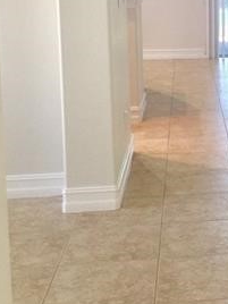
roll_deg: -0.8
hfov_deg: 16.9
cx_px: 279
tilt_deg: -6.3
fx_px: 729
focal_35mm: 83
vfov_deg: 23.1
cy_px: 44
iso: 40
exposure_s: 1/15
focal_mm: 4.15
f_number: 2.2
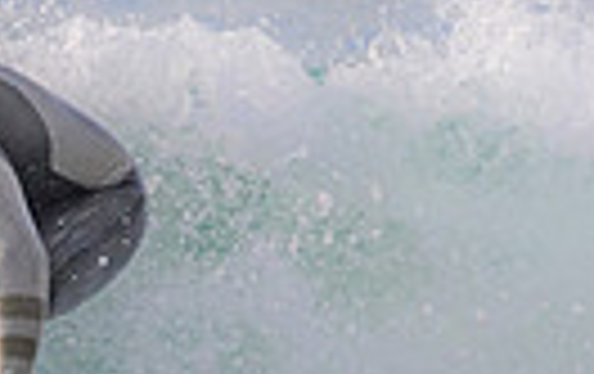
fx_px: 62318
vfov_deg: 0.3
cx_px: -286
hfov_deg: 0.5
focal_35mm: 3843
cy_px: 354
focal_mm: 720
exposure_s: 1/1600
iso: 1600
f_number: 11
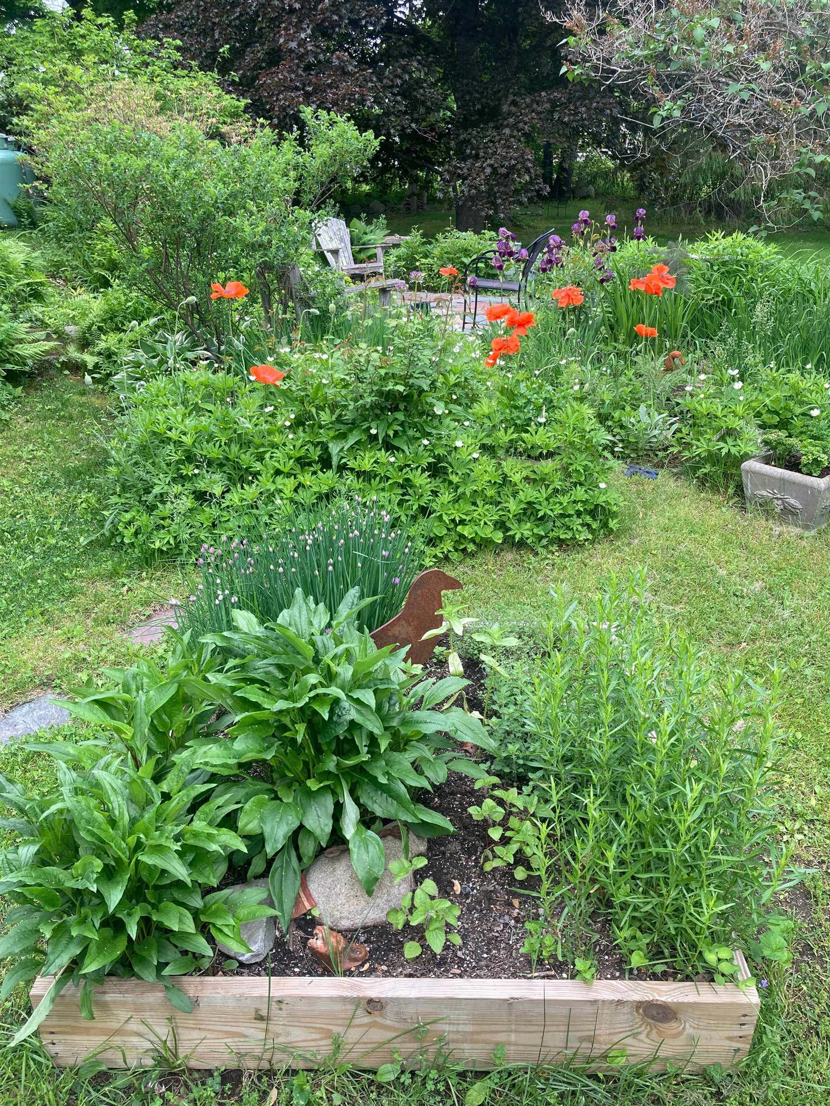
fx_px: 895
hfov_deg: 49.7
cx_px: 415
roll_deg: +2.0
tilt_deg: -20.8
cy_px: 553
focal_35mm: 28
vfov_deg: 63.4
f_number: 1.8
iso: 20
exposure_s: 1/158
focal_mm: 3.99
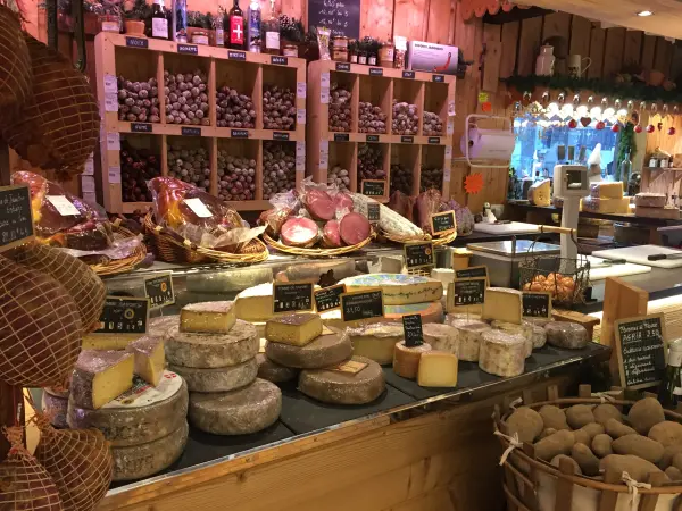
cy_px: 256
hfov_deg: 61.7
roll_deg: -1.5
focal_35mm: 29
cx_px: 341
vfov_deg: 48.2
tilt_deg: -9.8
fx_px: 571
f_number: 2.2
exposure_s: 1/33
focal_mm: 4.15
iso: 160
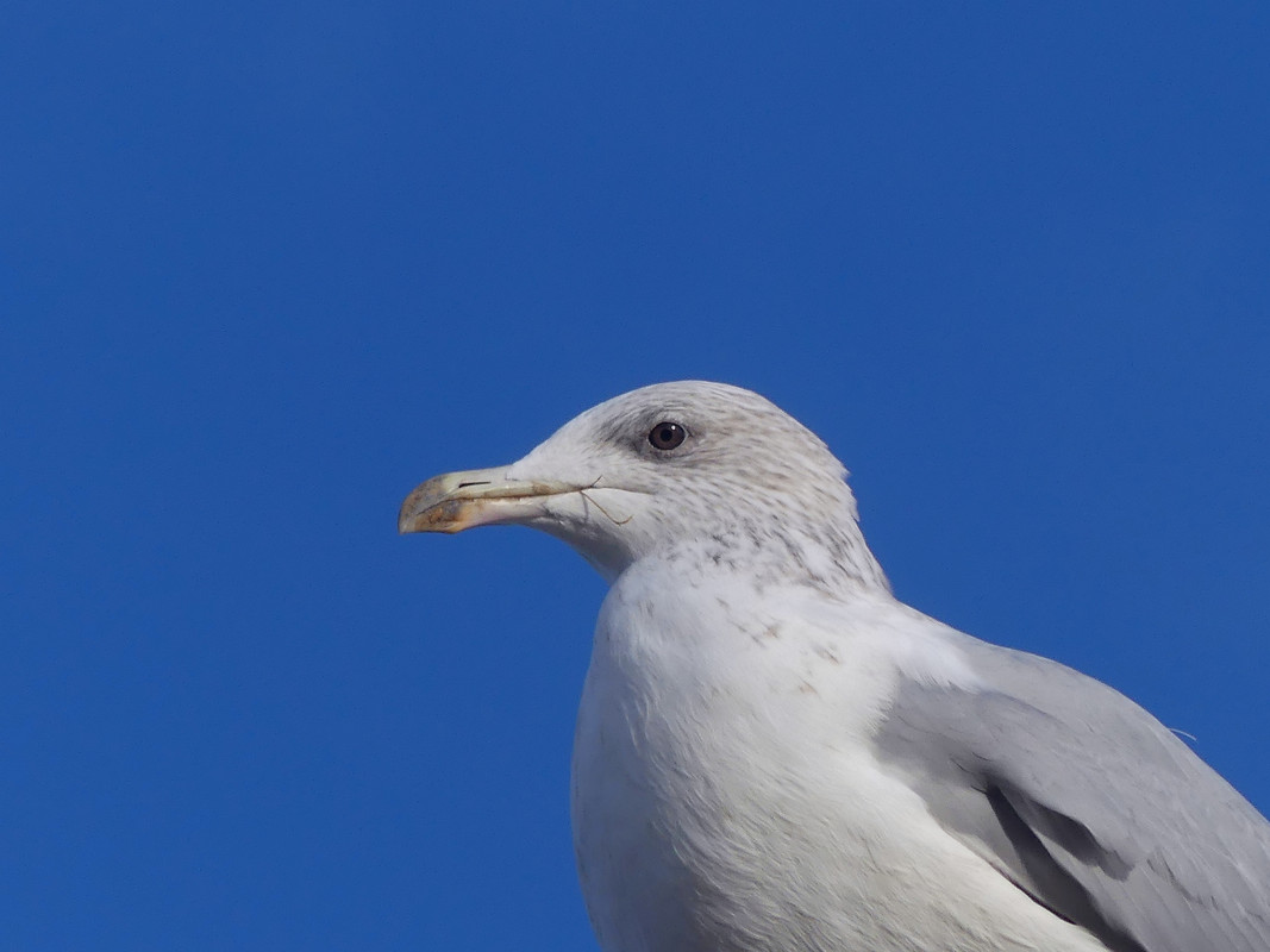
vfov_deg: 1.2
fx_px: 44021
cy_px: 476
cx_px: 635
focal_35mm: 1200
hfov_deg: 1.7
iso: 100
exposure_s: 1/800
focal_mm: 108
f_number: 4
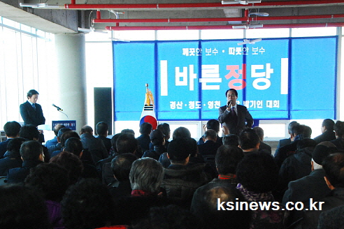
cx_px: 171
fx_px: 526
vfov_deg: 24.6
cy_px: 116
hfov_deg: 36.2
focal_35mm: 55
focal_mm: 36
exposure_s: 1/125
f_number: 5.6
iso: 1600
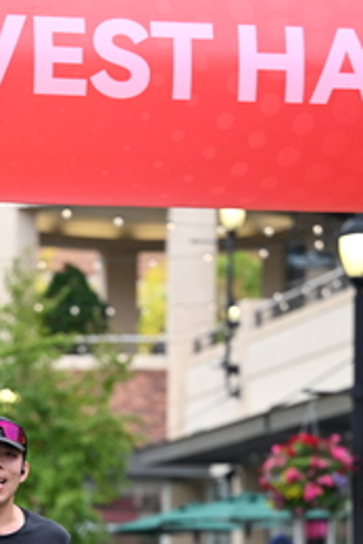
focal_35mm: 192
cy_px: 550
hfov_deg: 7.2
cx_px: 137
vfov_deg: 10.6
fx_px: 2904
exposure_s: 1/1600
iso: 1000
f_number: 2.8
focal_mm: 91
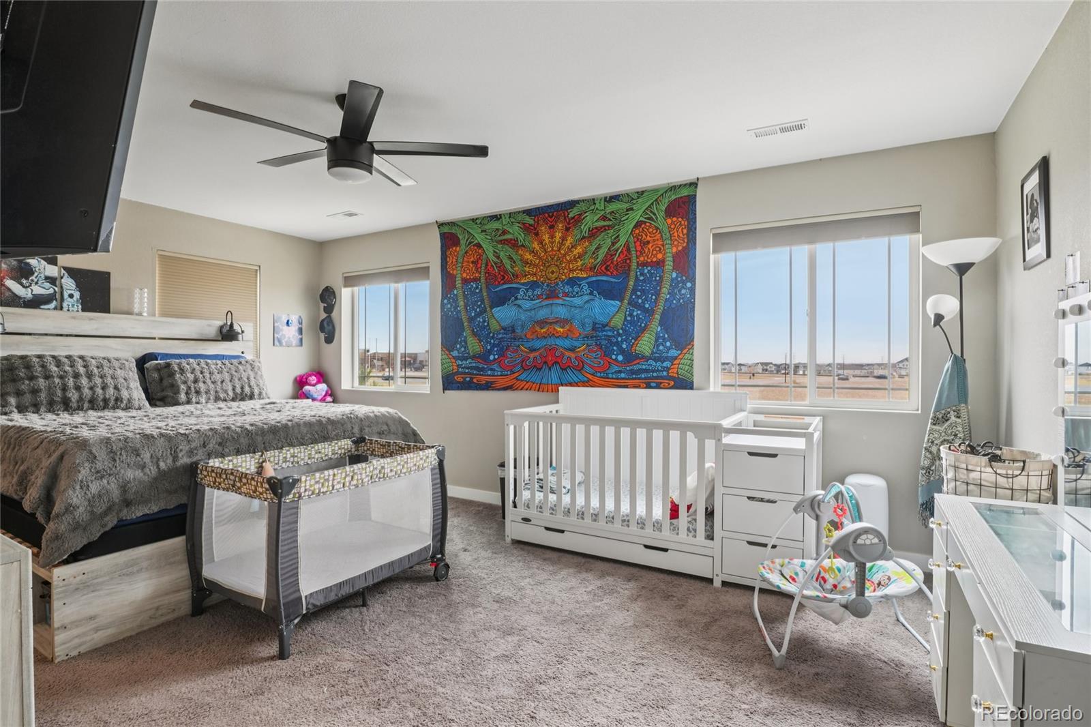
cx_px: 546
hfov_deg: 95.0
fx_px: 500
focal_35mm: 16
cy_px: 364
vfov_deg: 72.0
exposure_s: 1/20
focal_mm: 11
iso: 400
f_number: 9.5
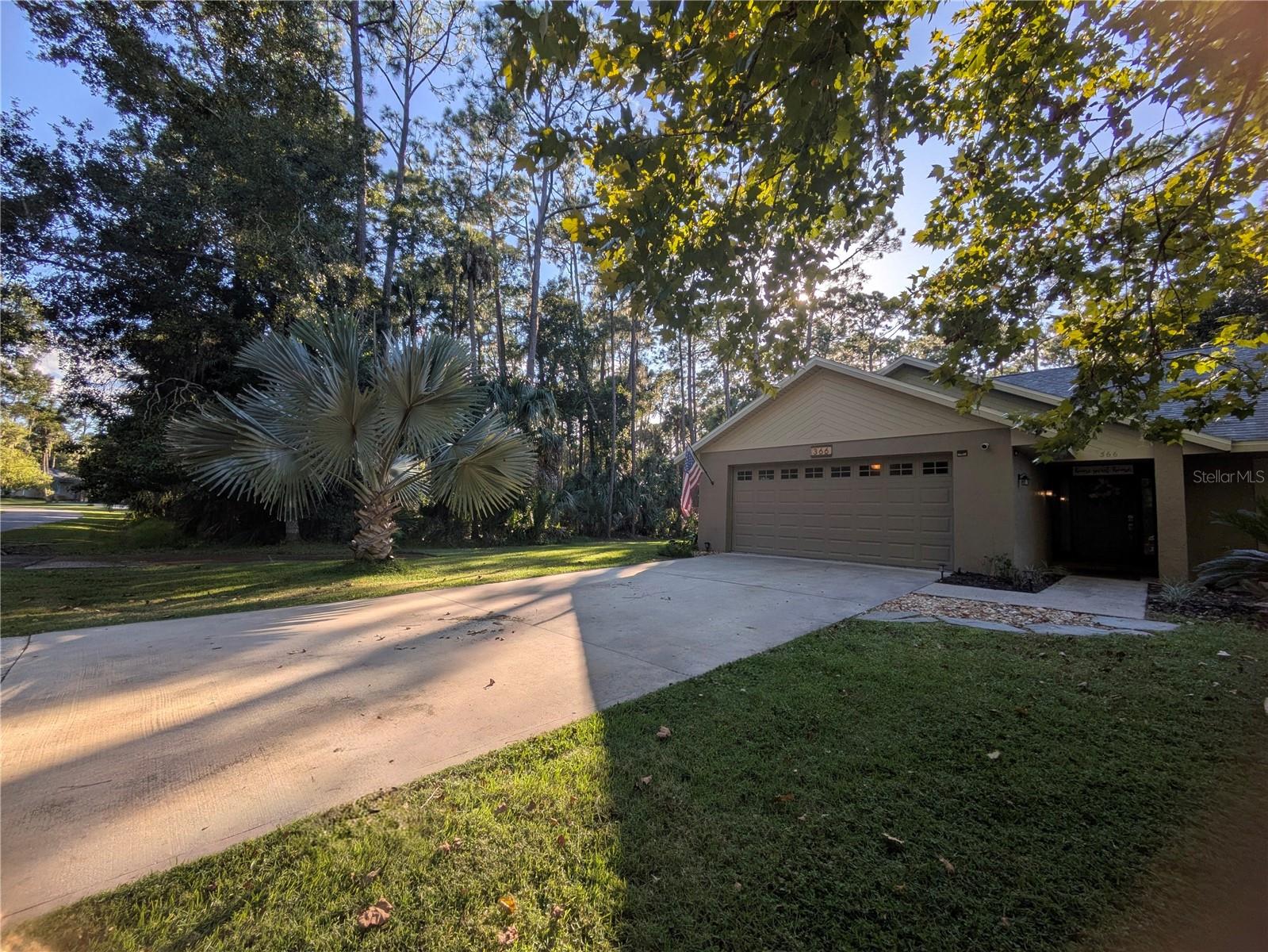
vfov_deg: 85.7
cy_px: 476
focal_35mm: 14
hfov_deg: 102.1
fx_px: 513
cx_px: 634
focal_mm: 1.83
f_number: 2.2
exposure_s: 1/925
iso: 43
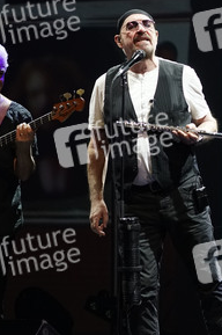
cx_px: 147
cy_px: 198
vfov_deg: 7.4
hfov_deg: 4.9
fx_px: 2568
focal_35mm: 277
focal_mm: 200
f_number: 5.6
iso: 1600
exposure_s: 1/400
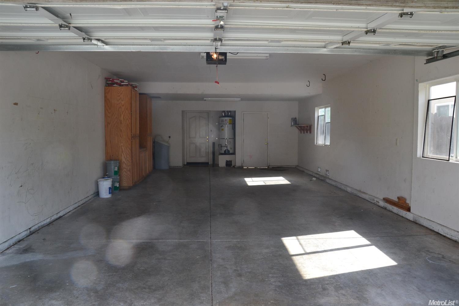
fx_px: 344
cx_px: 230
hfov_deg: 67.4
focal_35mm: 27
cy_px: 153
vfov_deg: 47.9
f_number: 9
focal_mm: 18
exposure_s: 1/100
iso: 400
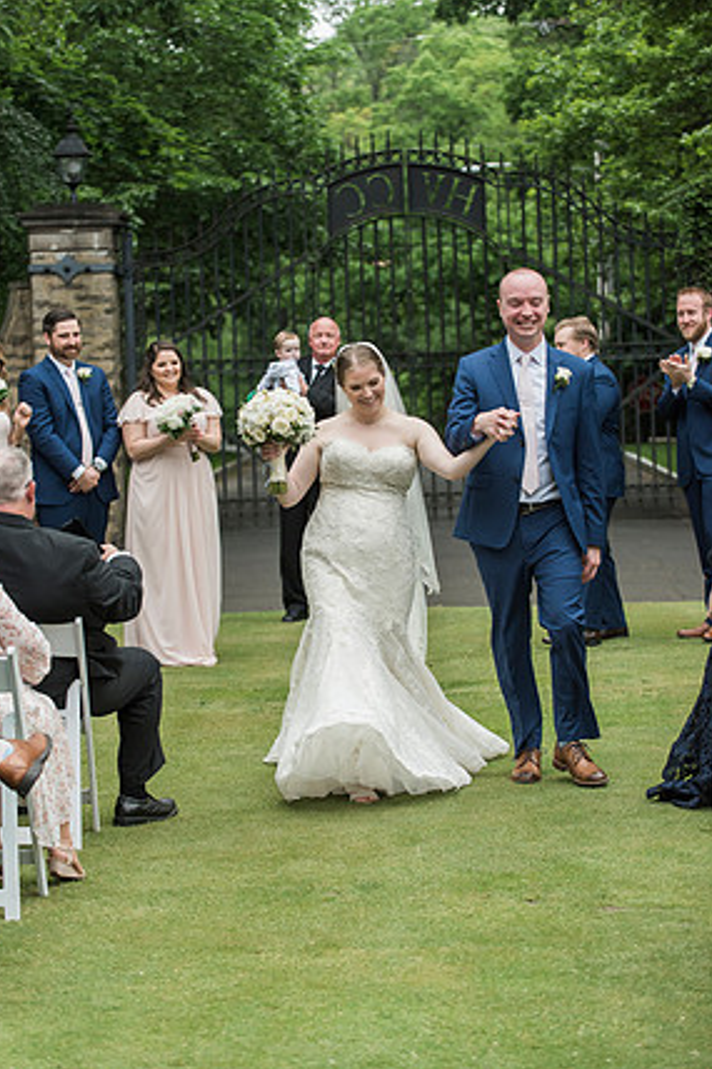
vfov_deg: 20.4
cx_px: 357
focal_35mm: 100
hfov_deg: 13.7
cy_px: 510
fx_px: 2969
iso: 800
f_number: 4
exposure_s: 1/1250
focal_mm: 95
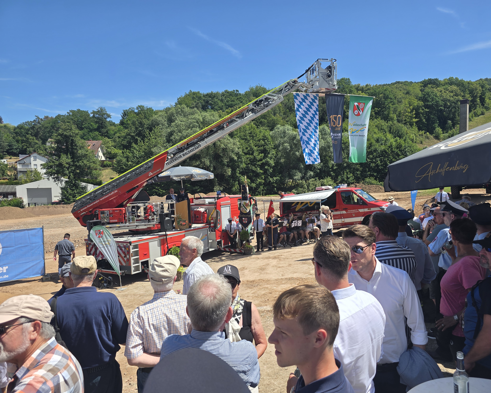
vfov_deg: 58.8
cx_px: 260
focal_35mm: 24
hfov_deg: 70.2
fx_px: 349
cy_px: 197
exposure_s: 1/634
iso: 12
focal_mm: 6.3
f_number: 1.7
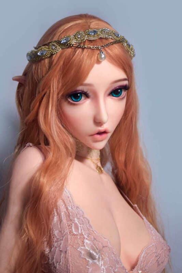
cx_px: 91
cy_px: 136
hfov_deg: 25.7
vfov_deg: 37.9
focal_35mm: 52
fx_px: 398
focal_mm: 35
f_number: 4.2
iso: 250
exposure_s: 1/60
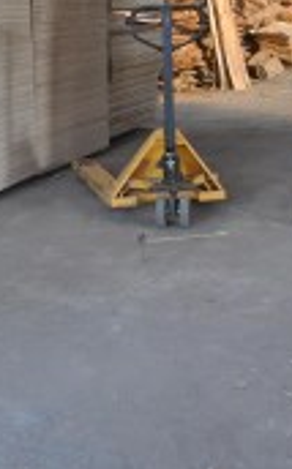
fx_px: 920
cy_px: 76
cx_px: 158
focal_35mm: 72
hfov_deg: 18.0
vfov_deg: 27.9
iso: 400
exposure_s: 1/80
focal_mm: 18
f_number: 4.5
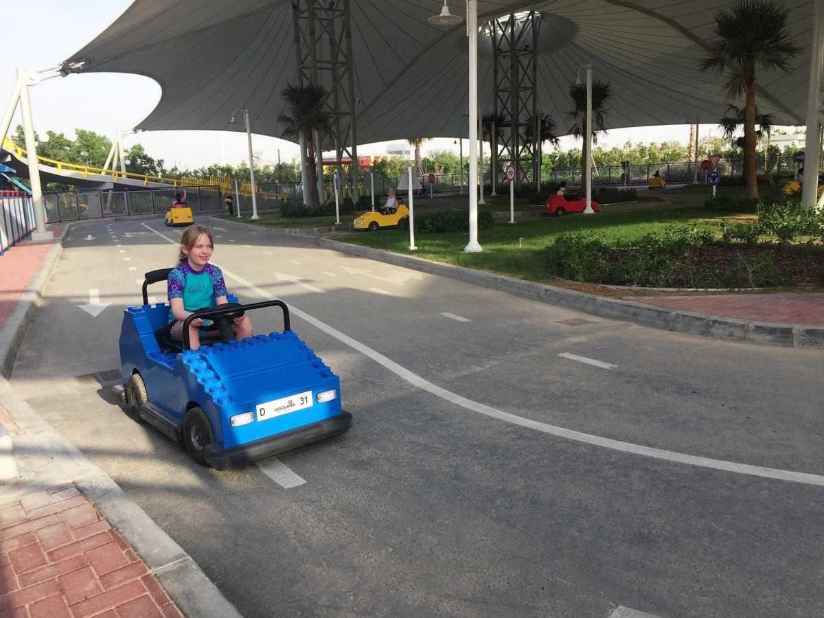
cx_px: 412
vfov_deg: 48.2
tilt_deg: -11.0
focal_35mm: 29
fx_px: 690
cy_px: 309
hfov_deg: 61.7
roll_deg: -0.1
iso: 32
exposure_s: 1/638
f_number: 2.2
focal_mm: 4.15
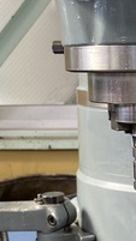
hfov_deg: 13.1
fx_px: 577
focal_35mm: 90
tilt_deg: -7.0
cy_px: 127
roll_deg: +2.3
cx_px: 167
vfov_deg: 23.7
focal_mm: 4.25
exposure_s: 1/122
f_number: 1.8
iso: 64
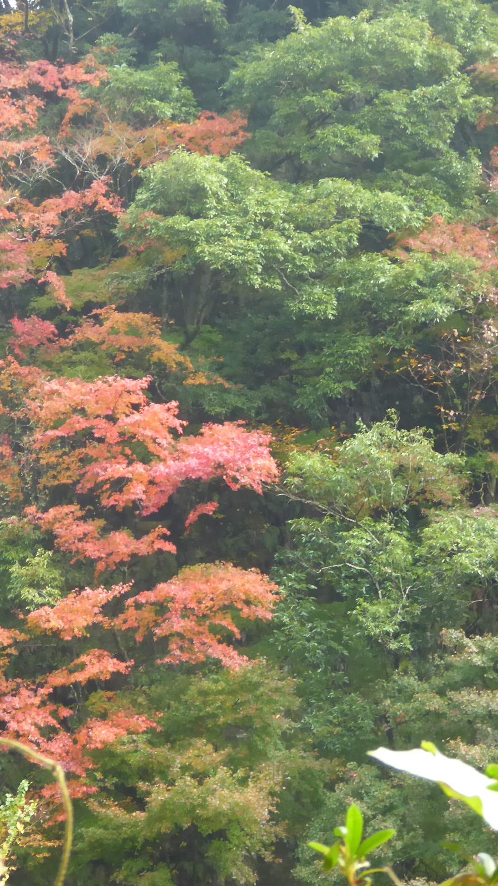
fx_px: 3123
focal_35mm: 133
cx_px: 174
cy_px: 441
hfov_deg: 9.1
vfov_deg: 16.1
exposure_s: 1/60
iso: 320
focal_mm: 15
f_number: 4.8
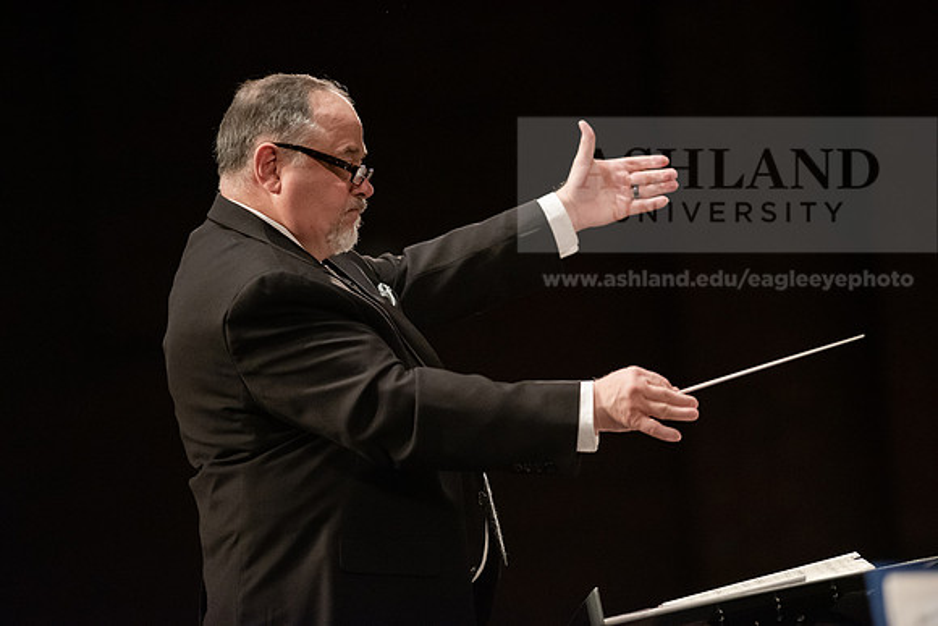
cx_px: 469
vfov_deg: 4.6
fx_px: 7818
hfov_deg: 6.9
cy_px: 313
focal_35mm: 300
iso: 5000
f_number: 2.8
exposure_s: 1/320
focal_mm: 300
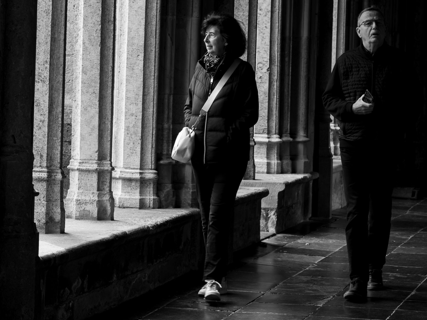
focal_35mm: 123
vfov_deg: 12.0
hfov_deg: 16.0
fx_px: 1517
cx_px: 216
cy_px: 67
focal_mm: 45
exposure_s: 1/125
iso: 200
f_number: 3.5
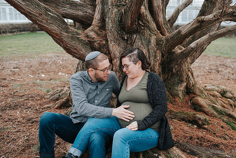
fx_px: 274
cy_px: 88
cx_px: 140
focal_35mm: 42
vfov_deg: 32.1
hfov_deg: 46.4
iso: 640
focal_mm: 35
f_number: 3.2
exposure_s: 1/800
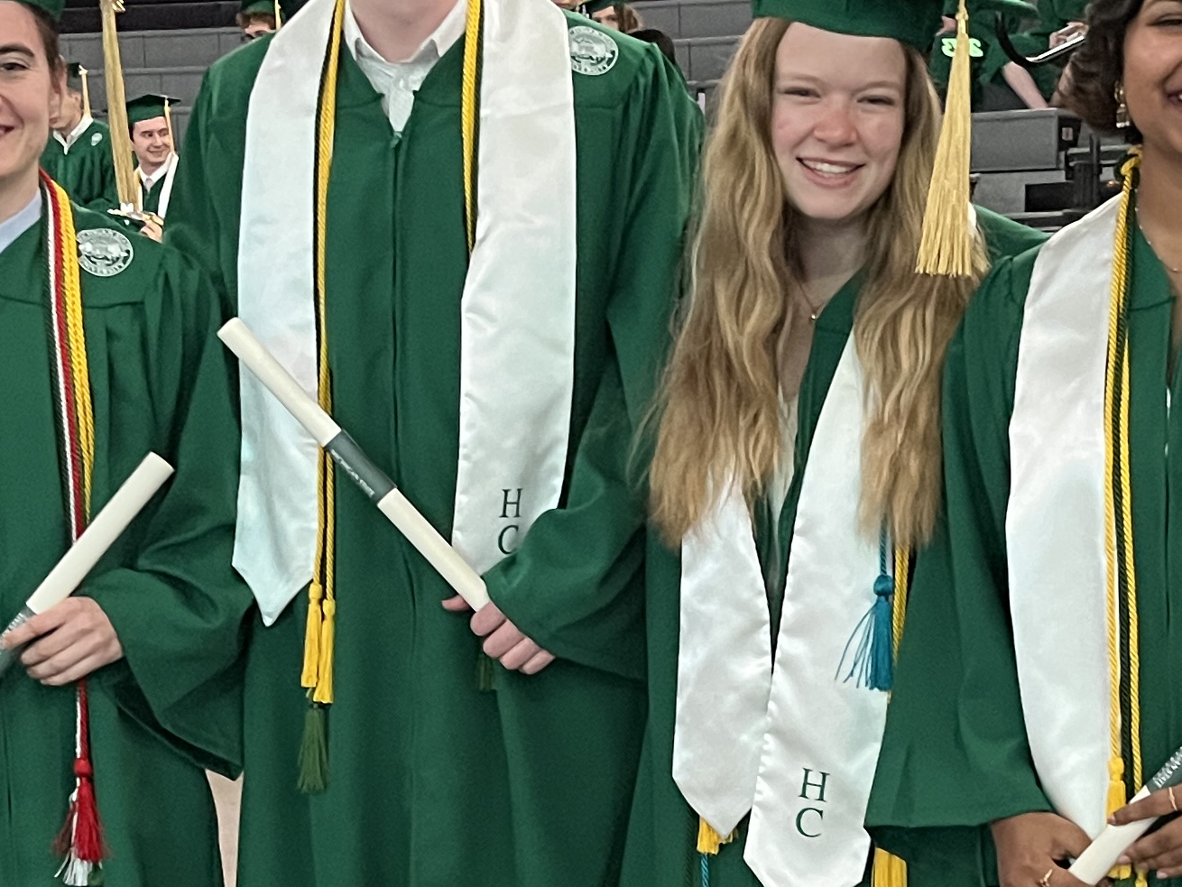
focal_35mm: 80
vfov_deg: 18.2
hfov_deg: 24.4
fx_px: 2732
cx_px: 713
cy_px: 733
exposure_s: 1/30
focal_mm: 5.1
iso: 640
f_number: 1.6
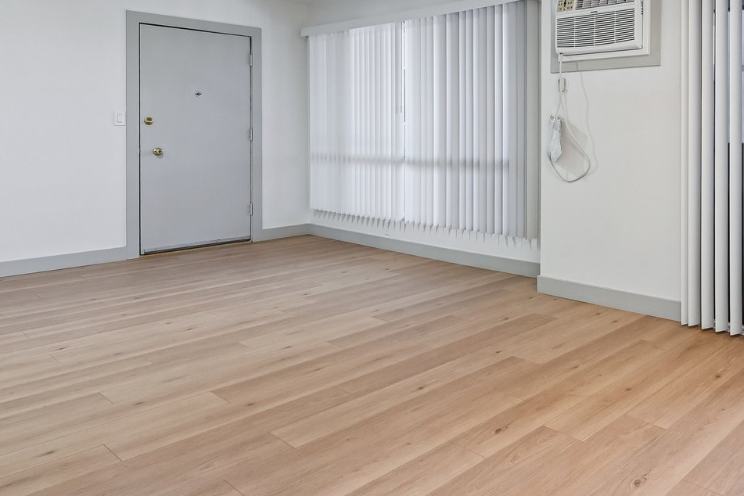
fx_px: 579
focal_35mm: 28
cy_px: 164
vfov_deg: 45.7
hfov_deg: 60.9
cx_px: 579
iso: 250
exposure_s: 1/5
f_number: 8
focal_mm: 13
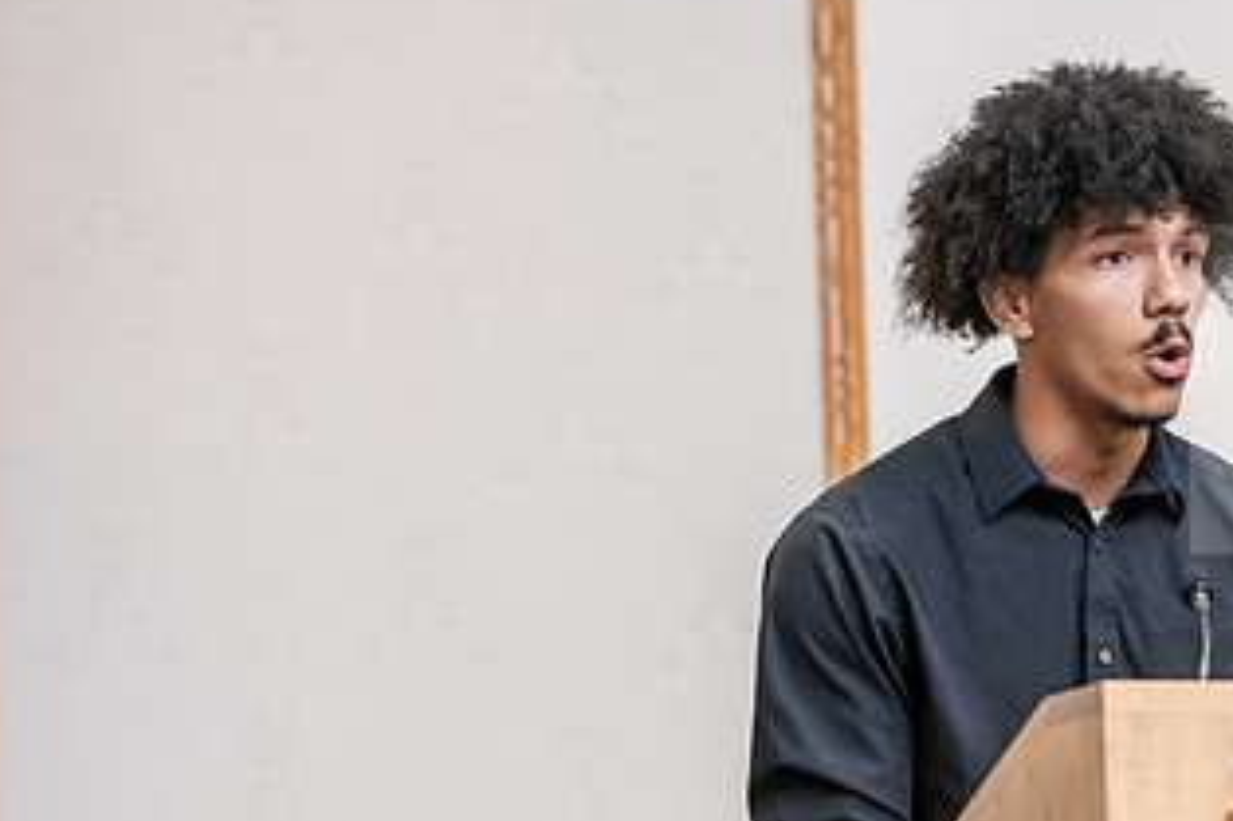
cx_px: 1072
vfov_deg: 8.6
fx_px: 5443
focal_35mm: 159
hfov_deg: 12.8
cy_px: 701
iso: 2500
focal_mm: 86
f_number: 3.2
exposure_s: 1/200
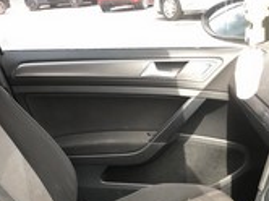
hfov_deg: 32.7
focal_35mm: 59
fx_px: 458
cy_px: 203
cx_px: 126
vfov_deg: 23.7
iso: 32
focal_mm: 4
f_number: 1.8
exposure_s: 1/30
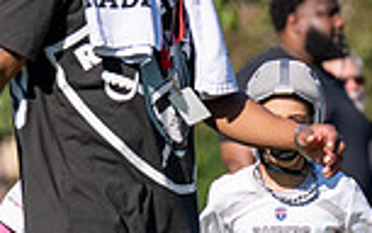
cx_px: 517
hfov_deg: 2.5
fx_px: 8424
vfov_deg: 1.6
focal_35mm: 830
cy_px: 276
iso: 250
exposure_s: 1/6400
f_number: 2.8
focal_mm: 131
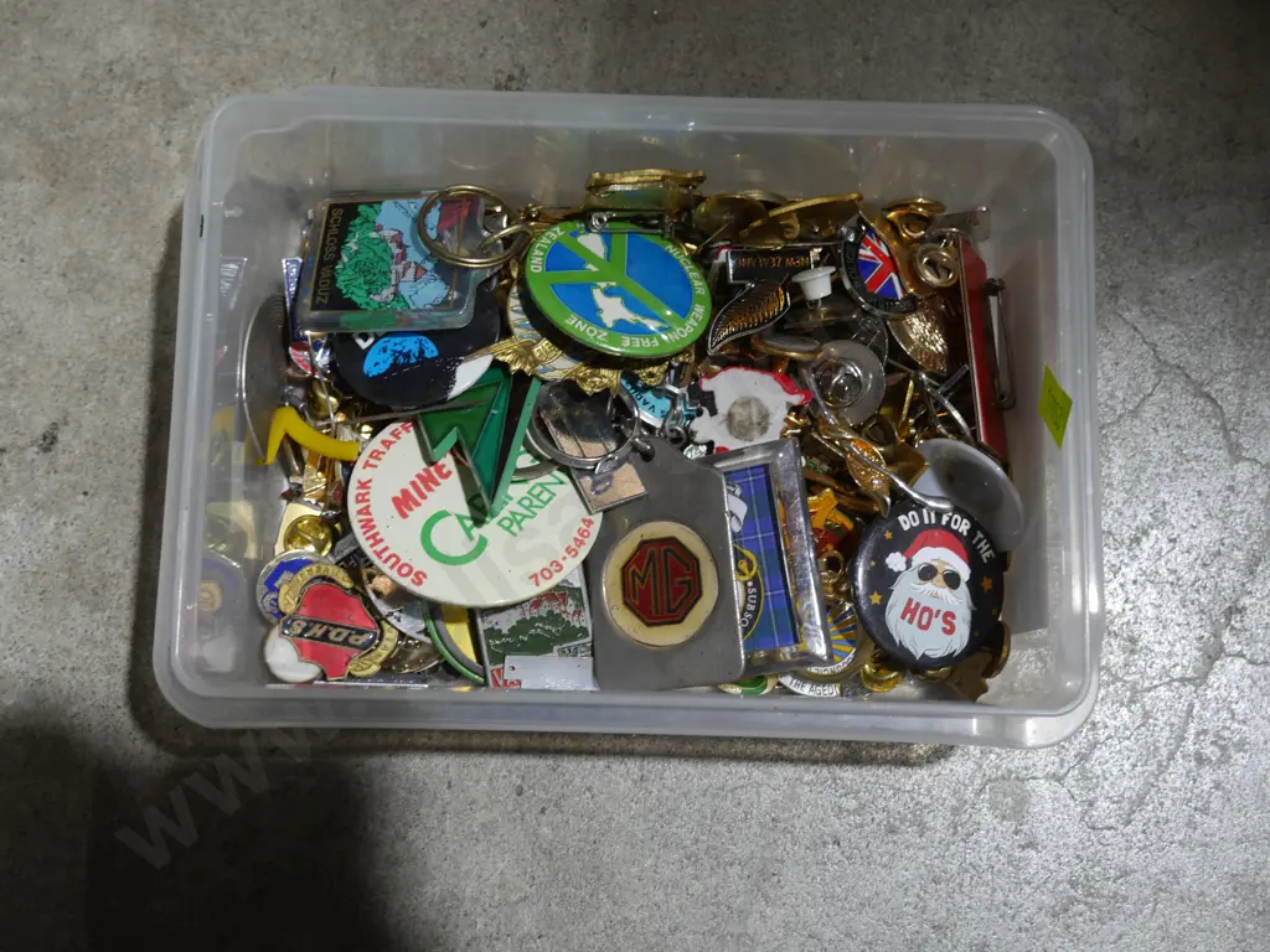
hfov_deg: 41.2
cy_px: 476
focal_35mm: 46
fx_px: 1688
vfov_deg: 31.5
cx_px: 635
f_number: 5.1
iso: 400
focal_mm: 23
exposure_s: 1/60
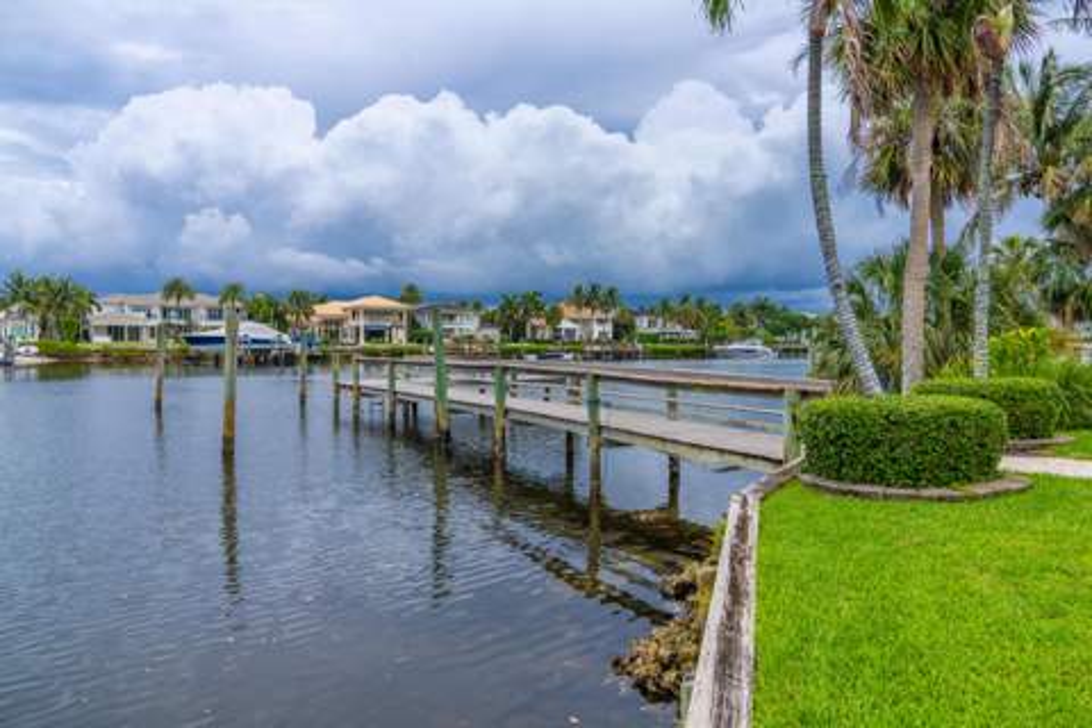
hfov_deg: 72.4
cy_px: 364
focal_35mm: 25
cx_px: 546
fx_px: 745
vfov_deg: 52.1
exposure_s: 1/640
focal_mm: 24
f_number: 5
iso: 100
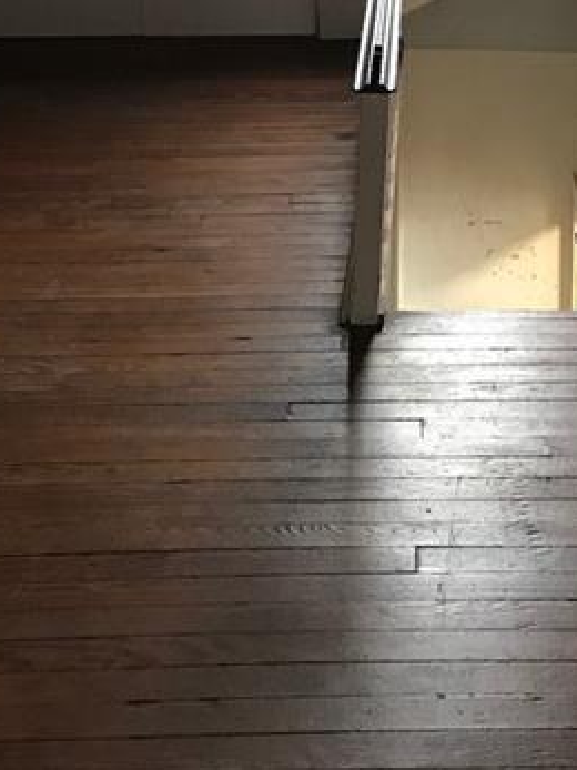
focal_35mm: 62
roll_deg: +0.3
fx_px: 1379
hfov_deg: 23.3
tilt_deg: -10.9
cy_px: -73
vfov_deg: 28.4
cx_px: 466
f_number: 1.8
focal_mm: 3.99
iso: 100
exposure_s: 1/12
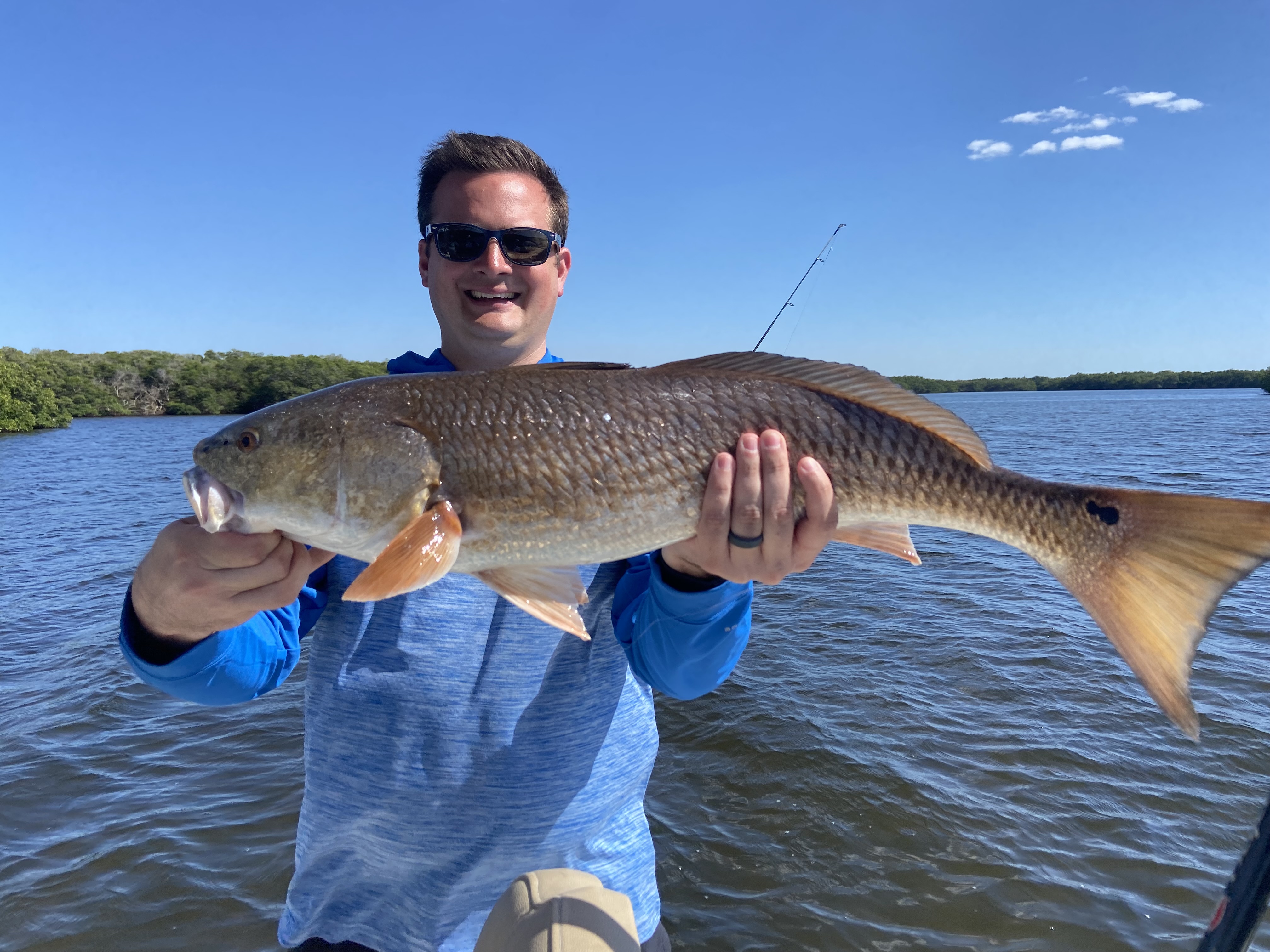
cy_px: 476
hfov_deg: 67.3
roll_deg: +1.1
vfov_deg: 53.1
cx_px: 635
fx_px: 954
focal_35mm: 26
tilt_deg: -5.3
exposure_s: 1/2358
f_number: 1.8
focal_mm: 4.25
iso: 32
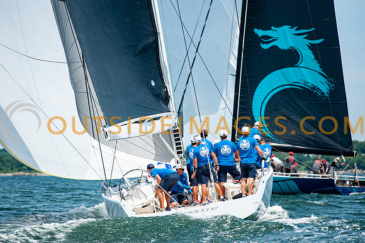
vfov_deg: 4.6
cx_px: 182
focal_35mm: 300
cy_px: 122
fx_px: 3040
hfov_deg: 6.9
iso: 250
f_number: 5.6
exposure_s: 1/1600
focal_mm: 300
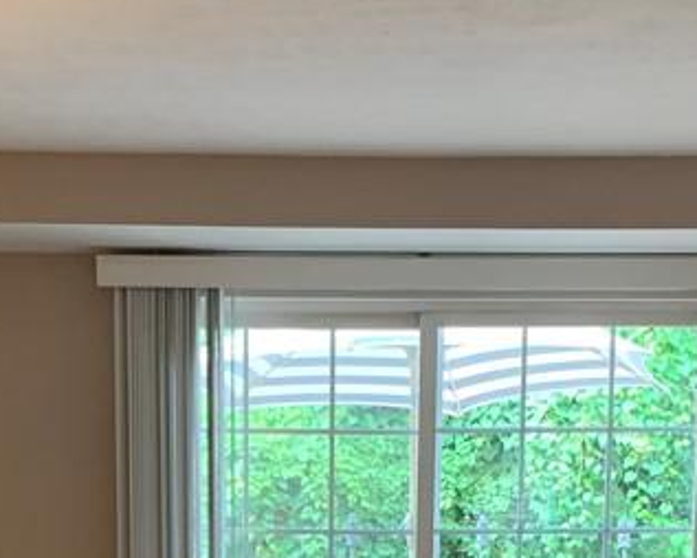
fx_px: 1693
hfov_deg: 23.3
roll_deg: -0.4
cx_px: 336
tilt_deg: -8.4
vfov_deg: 17.2
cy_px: 793
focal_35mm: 82
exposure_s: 1/60
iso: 200
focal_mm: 4.25
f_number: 1.8
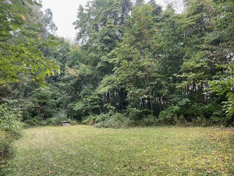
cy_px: 88
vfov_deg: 53.1
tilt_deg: +10.1
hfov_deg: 67.3
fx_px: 176
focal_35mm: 26
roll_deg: +1.3
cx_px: 117
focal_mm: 4.2
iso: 32
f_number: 1.6
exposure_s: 1/121
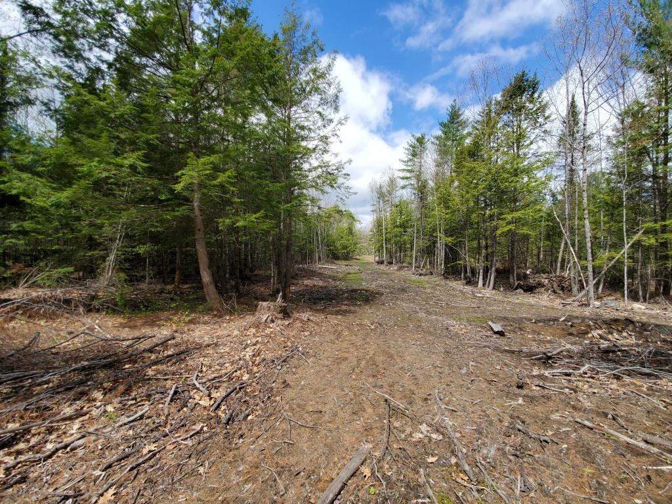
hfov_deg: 106.2
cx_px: 336
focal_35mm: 13
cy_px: 252
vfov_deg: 89.9
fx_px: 252
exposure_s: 1/682
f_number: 2.2
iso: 50
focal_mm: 1.8
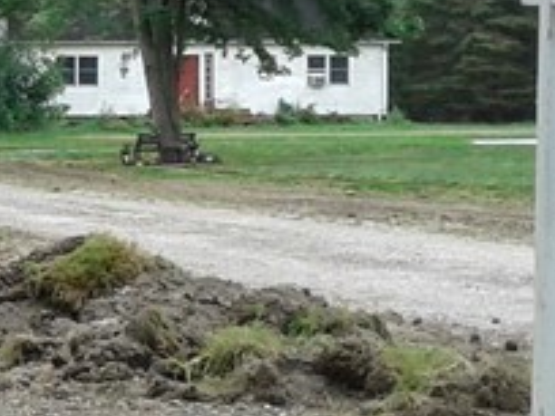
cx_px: -424
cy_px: 131
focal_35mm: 166
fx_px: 2661
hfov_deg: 11.1
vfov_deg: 8.9
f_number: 2.2
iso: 50
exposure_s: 1/150
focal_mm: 3.3
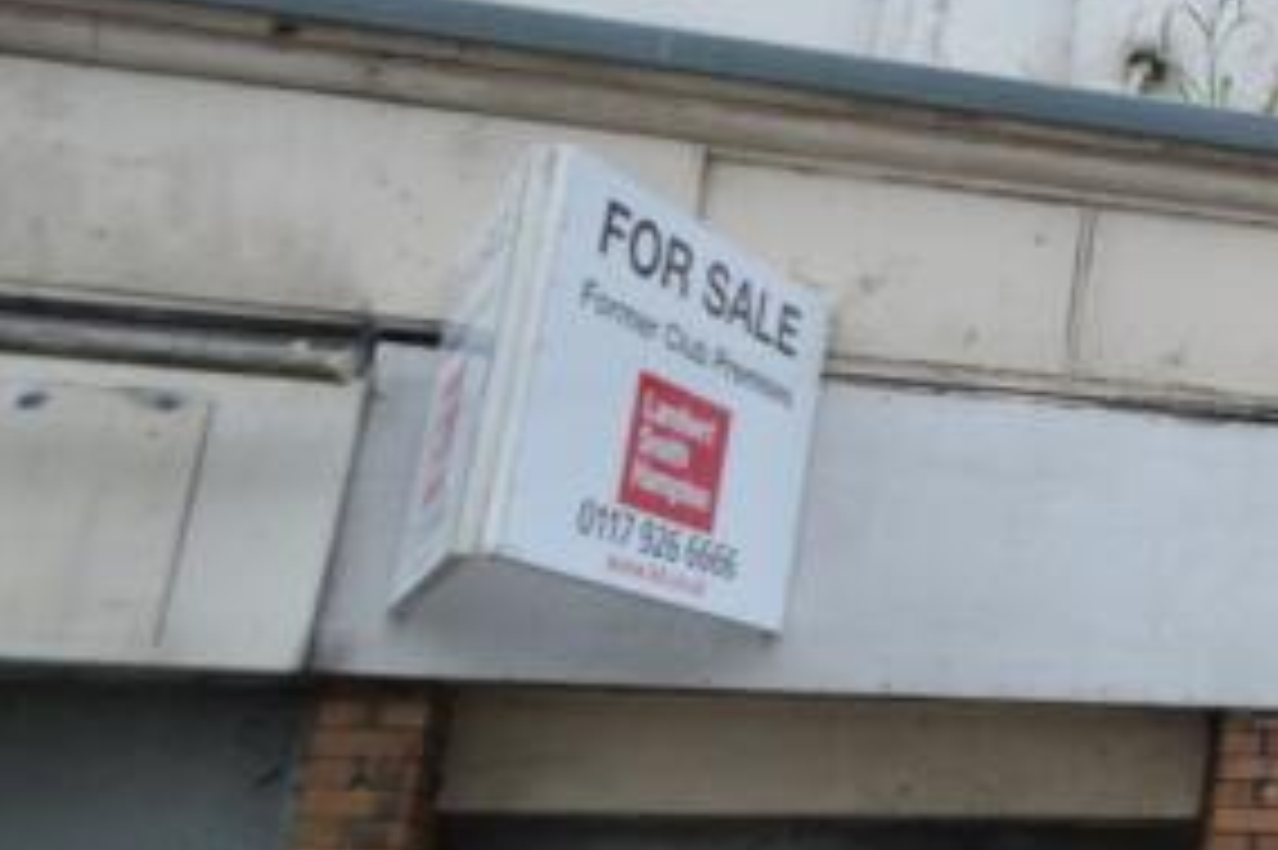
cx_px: 2151
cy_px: 308
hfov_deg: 23.8
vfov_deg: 24.9
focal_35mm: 54
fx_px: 1916
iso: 220
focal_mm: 10
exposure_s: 1/125
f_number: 5.6
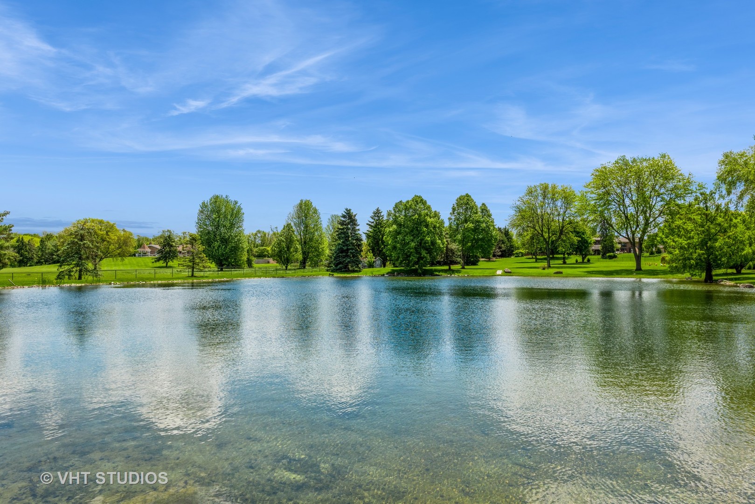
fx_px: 524
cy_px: 252
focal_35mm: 25
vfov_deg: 51.3
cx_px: 378
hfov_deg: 71.5
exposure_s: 1/1600
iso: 400
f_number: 8
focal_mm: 25
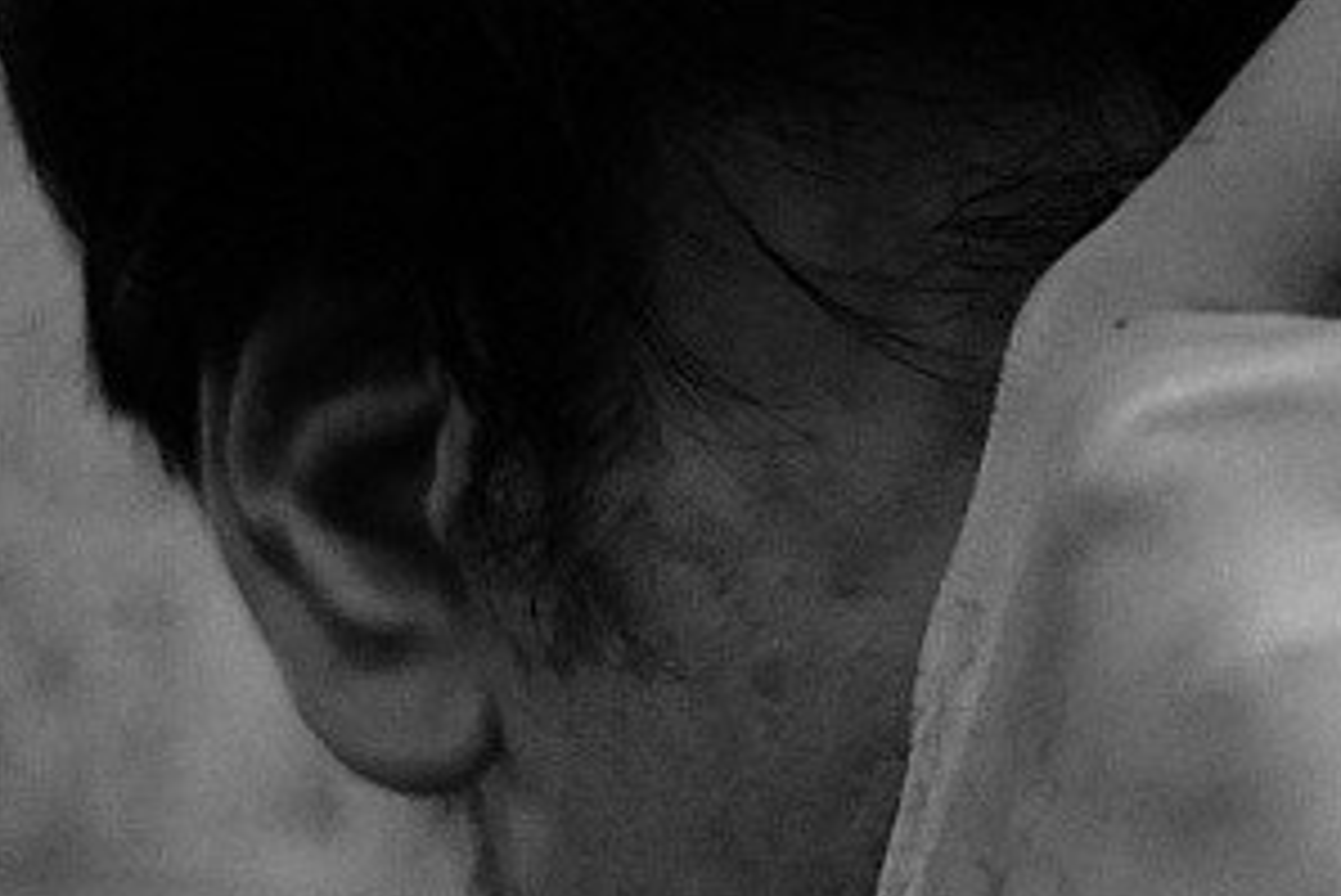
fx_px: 7006
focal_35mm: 188
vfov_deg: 7.3
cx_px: 1998
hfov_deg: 10.6
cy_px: 975
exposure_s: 1/500
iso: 1600
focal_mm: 23
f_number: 2
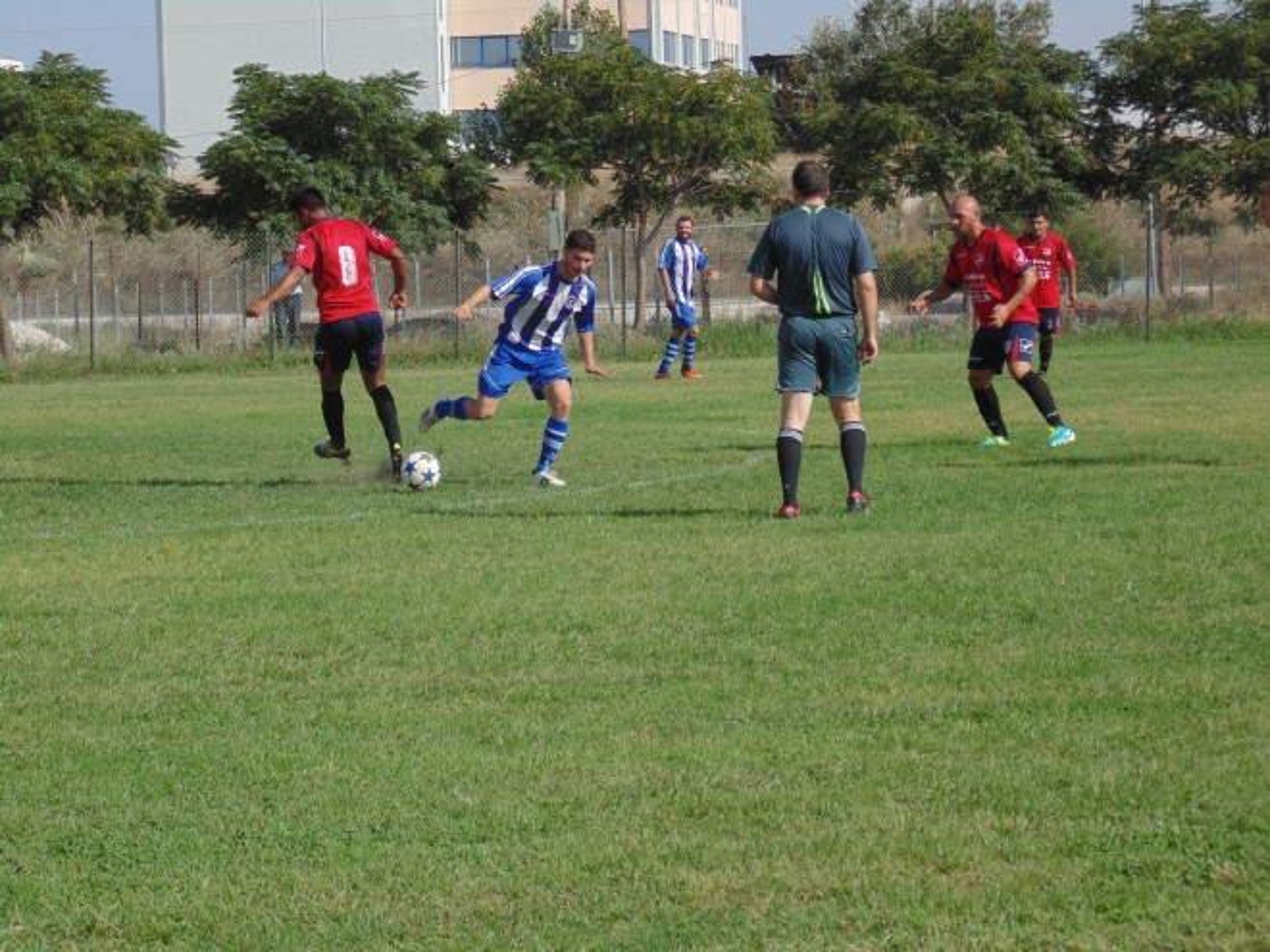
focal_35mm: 155
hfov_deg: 12.7
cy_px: 476
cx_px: 635
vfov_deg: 9.6
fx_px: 5687
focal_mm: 27.8
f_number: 5.2
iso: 80
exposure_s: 1/500
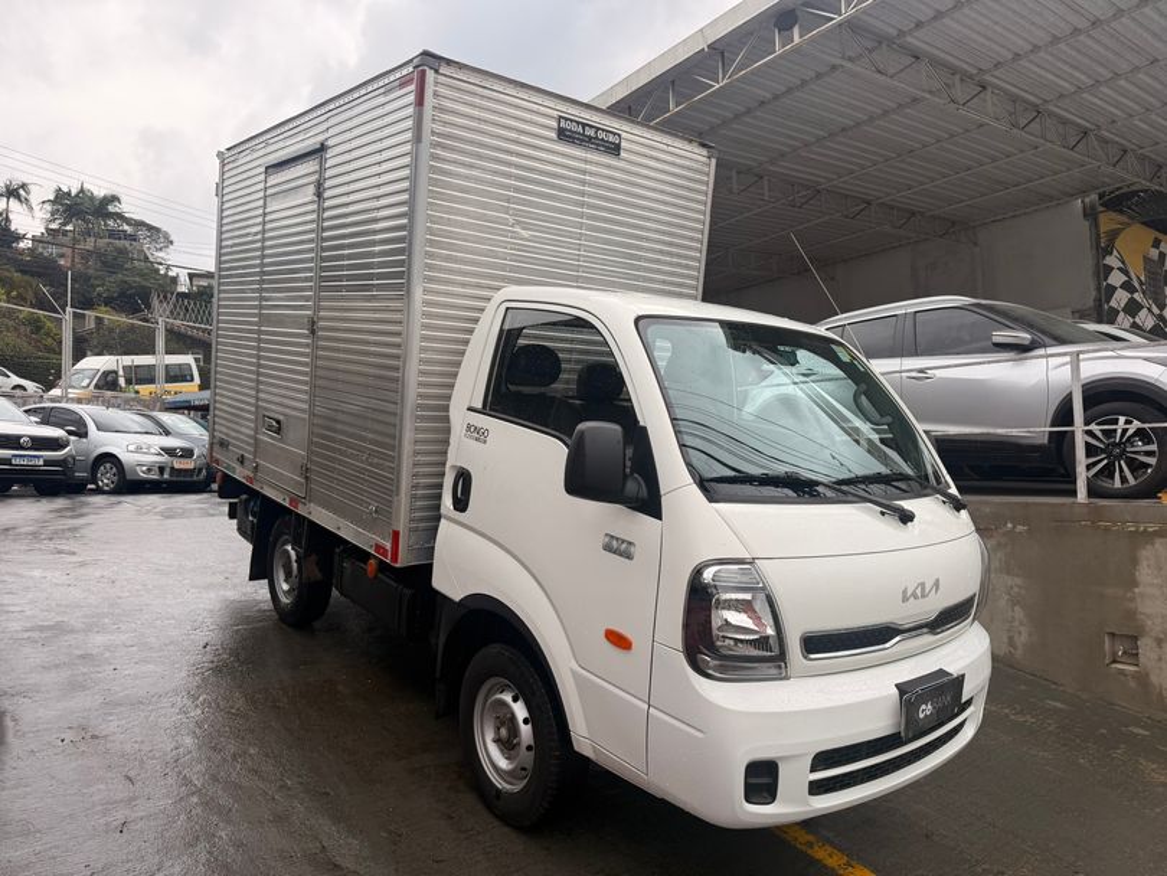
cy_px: 438
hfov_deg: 71.6
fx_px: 809
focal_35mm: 24
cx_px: 584
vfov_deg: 56.8
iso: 100
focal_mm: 6.76
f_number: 1.78
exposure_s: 1/3279
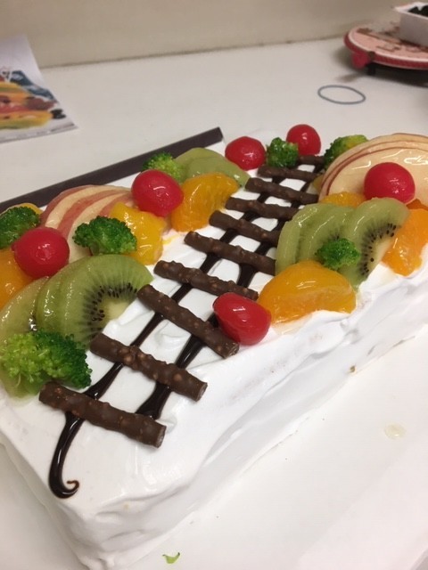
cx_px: 214
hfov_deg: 48.2
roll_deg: -0.6
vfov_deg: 61.7
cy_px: 285
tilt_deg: -41.9
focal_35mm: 29
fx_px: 478
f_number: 2.2
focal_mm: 4.15
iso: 64
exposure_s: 1/30
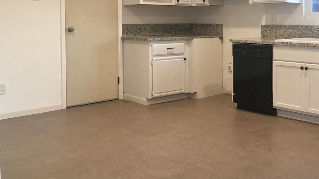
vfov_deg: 25.1
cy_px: 43
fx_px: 398
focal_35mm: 47
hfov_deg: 42.8
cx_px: 224
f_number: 2.2
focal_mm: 4.15
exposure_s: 1/15
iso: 50
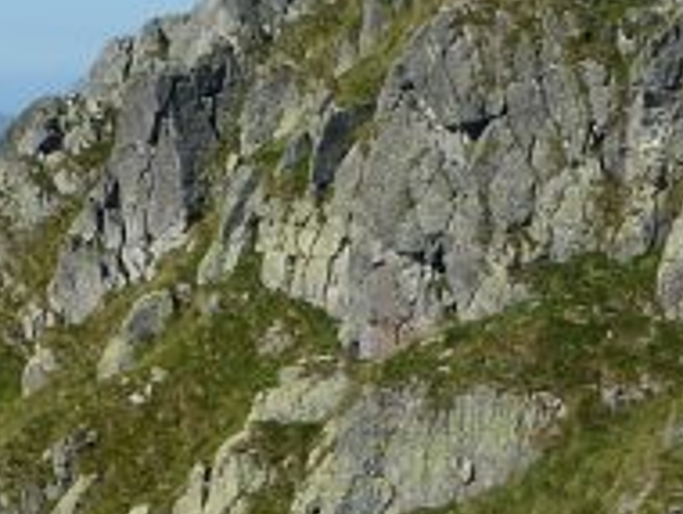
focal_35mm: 168
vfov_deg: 8.8
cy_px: 510
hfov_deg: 11.7
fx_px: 3319
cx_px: 234
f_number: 5
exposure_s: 1/500
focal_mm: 5.3
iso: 80
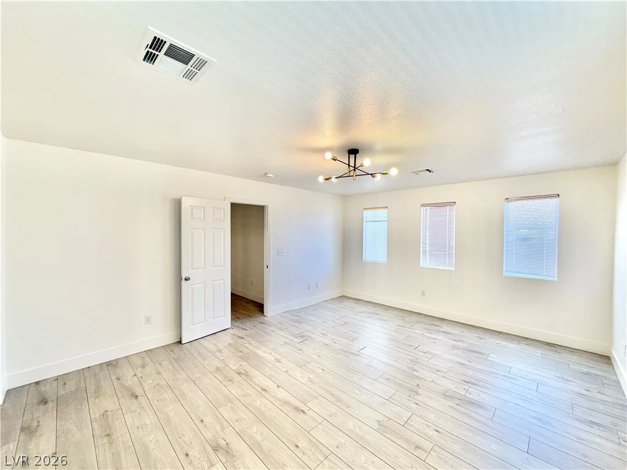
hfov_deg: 102.1
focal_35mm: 14
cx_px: 314
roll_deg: +0.7
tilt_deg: -0.2
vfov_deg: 85.7
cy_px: 235
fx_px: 254
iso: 100
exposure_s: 1/120
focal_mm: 2.22
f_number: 2.2
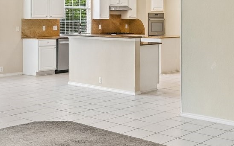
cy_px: 16
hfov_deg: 32.2
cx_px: 157
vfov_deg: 20.3
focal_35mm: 63
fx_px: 401
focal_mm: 16.5
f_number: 8
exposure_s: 1/50
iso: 400
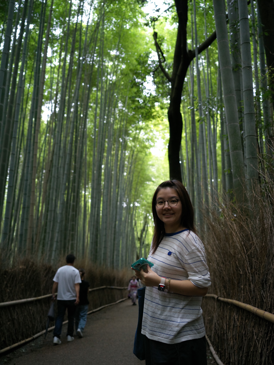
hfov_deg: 40.7
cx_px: 137
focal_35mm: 35
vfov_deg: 52.6
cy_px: 182
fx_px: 369
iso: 3200
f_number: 4.5
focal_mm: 45
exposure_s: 1/100
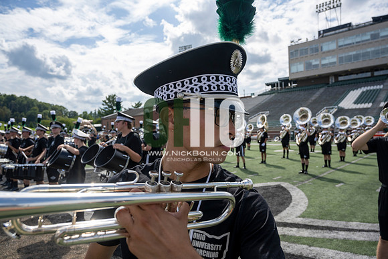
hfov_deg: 73.7
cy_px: 130
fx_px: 259
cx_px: 194
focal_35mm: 24
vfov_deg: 53.2
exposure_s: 1/1600
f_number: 5
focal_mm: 24
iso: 200
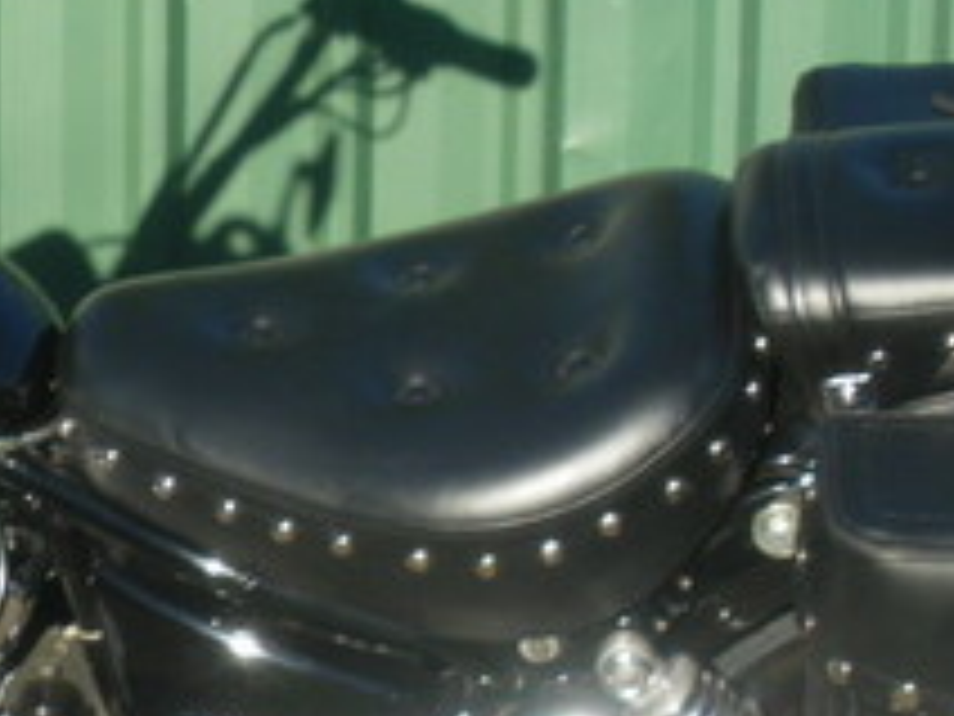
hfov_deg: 14.3
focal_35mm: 136
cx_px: 68
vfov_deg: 10.8
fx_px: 3748
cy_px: 639
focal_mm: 6.3
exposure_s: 1/160
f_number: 5.4
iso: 64
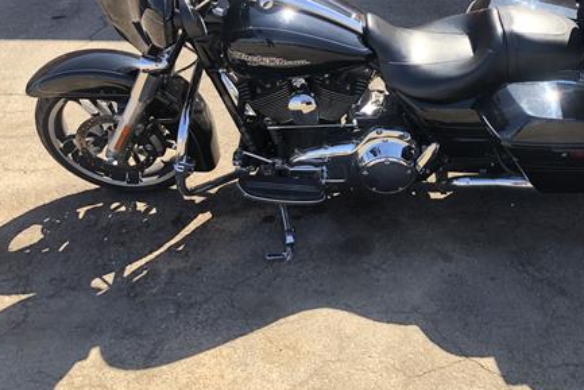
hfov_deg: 44.7
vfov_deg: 30.7
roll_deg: -1.5
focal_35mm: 43
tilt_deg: -25.6
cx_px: 392
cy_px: 101
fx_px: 698
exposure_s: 1/405
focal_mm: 3.99
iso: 20
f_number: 1.8
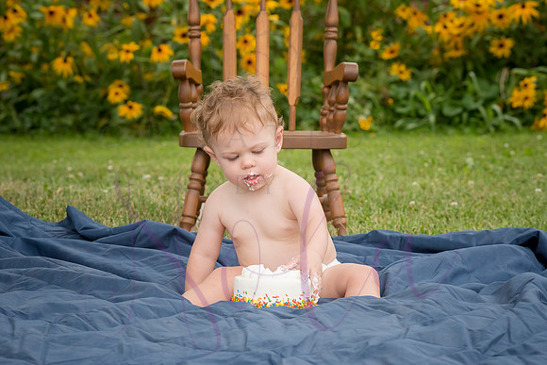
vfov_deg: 11.9
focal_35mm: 115
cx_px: 274
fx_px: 1754
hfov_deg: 17.7
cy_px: 185
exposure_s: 1/320
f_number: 9
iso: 500
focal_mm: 105
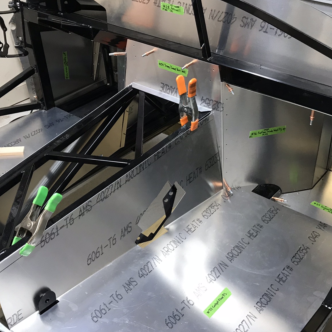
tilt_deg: -36.4
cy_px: 178
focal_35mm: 44
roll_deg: -1.4
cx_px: 170
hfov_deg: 38.3
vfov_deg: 38.3
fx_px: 477
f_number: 1.8
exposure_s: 1/20
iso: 40
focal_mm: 3.99
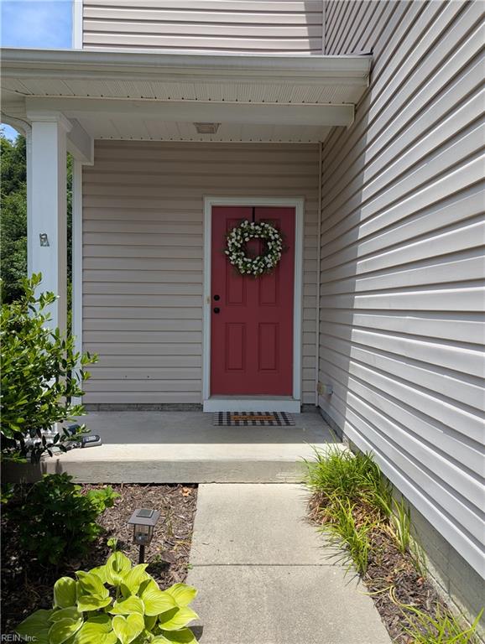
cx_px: 242
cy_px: 322
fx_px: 447
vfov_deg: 71.5
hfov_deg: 56.9
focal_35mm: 24
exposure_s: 1/1639
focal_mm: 6.81
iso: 44
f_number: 1.85
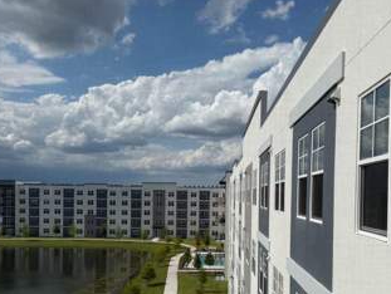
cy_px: 202
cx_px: 205
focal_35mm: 37
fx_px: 418
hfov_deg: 50.1
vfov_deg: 38.2
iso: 80
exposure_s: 1/8130
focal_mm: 6.76
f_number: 1.78
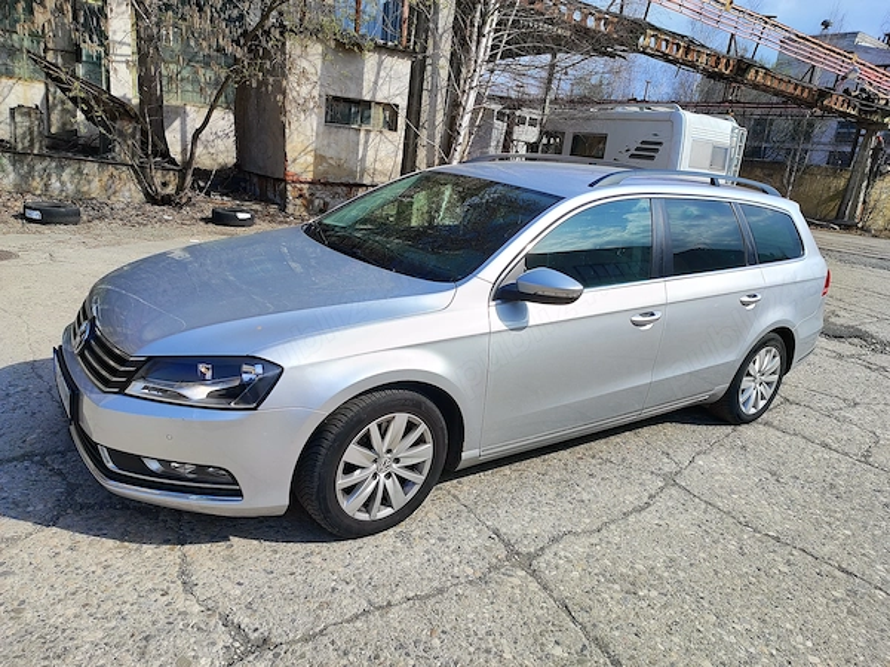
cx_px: 445
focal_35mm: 24
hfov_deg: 71.6
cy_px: 334
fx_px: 617
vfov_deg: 56.8
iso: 50
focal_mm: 5.89
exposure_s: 1/997
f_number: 1.89
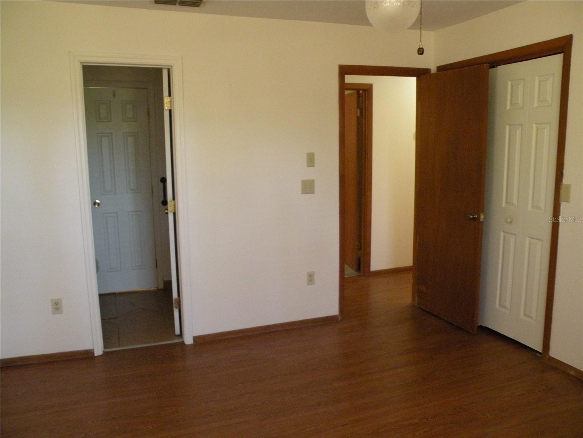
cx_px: 292
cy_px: 219
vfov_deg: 51.4
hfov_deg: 65.3
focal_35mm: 27
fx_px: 455
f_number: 2.8
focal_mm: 4.7
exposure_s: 1/19
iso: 400
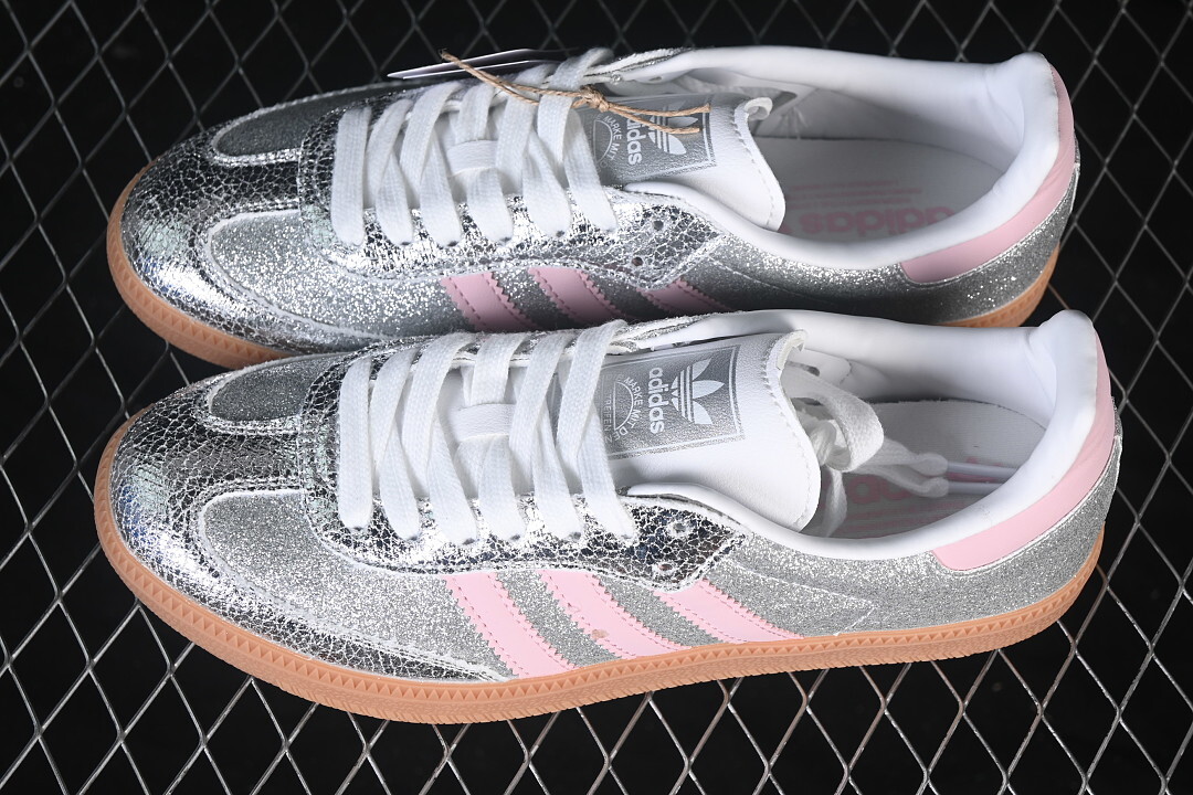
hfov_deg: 27.0
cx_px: 596
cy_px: 398
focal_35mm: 75
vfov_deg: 18.2
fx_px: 2485
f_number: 7.1
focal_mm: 50
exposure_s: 1/80
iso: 160
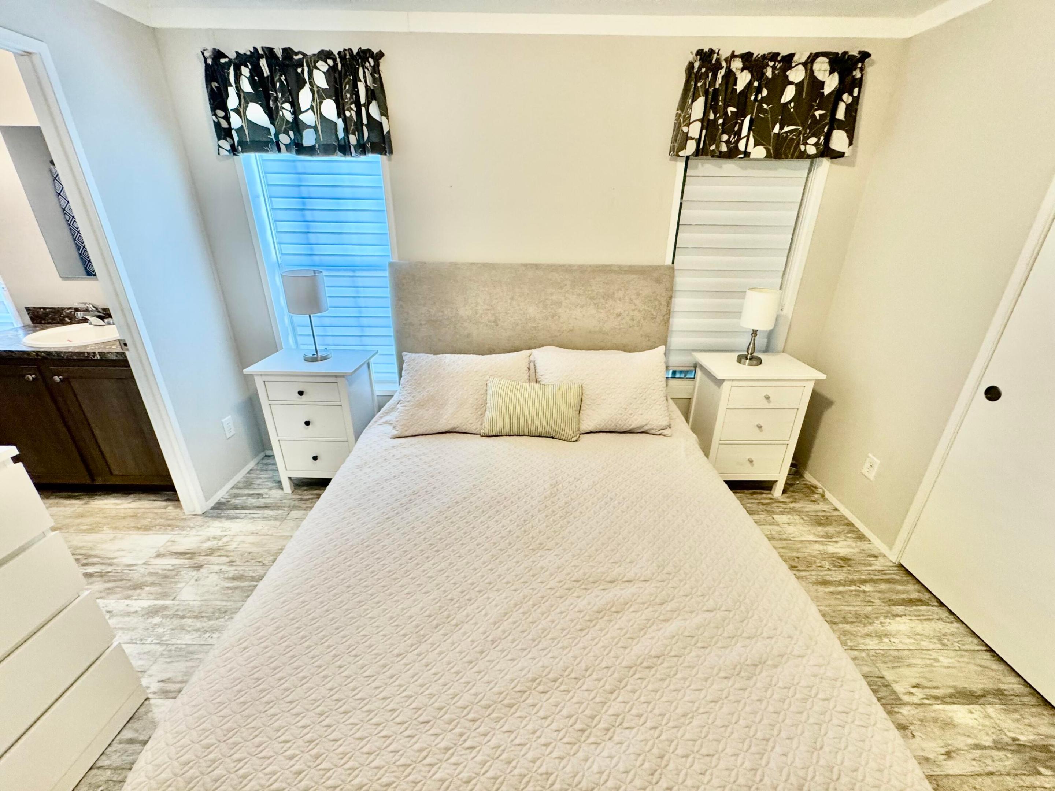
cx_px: 528
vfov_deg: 85.7
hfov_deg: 102.1
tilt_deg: -24.5
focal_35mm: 14
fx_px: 427
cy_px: 396
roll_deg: -0.7
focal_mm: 2.22
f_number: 2.2
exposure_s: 1/60
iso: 250
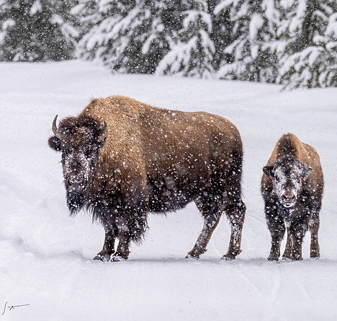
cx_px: 41
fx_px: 6728
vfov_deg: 2.7
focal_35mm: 626
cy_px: 135
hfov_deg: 2.9
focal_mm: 400
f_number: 9
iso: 800
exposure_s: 1/400
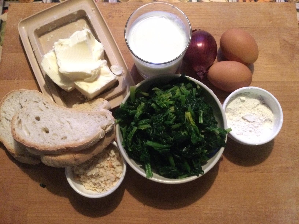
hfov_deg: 58.4
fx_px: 268
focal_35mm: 31
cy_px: 112
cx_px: 150
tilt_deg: -80.3
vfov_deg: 45.4
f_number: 2.4
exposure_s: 1/17
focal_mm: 3.3
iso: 800
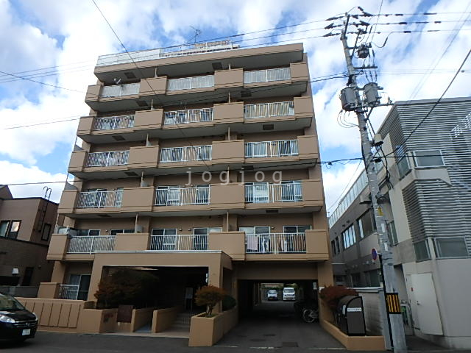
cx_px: 236
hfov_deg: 79.0
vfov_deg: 63.4
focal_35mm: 21
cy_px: 176
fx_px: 286
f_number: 3.5
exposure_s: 1/640
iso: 125
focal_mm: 3.7
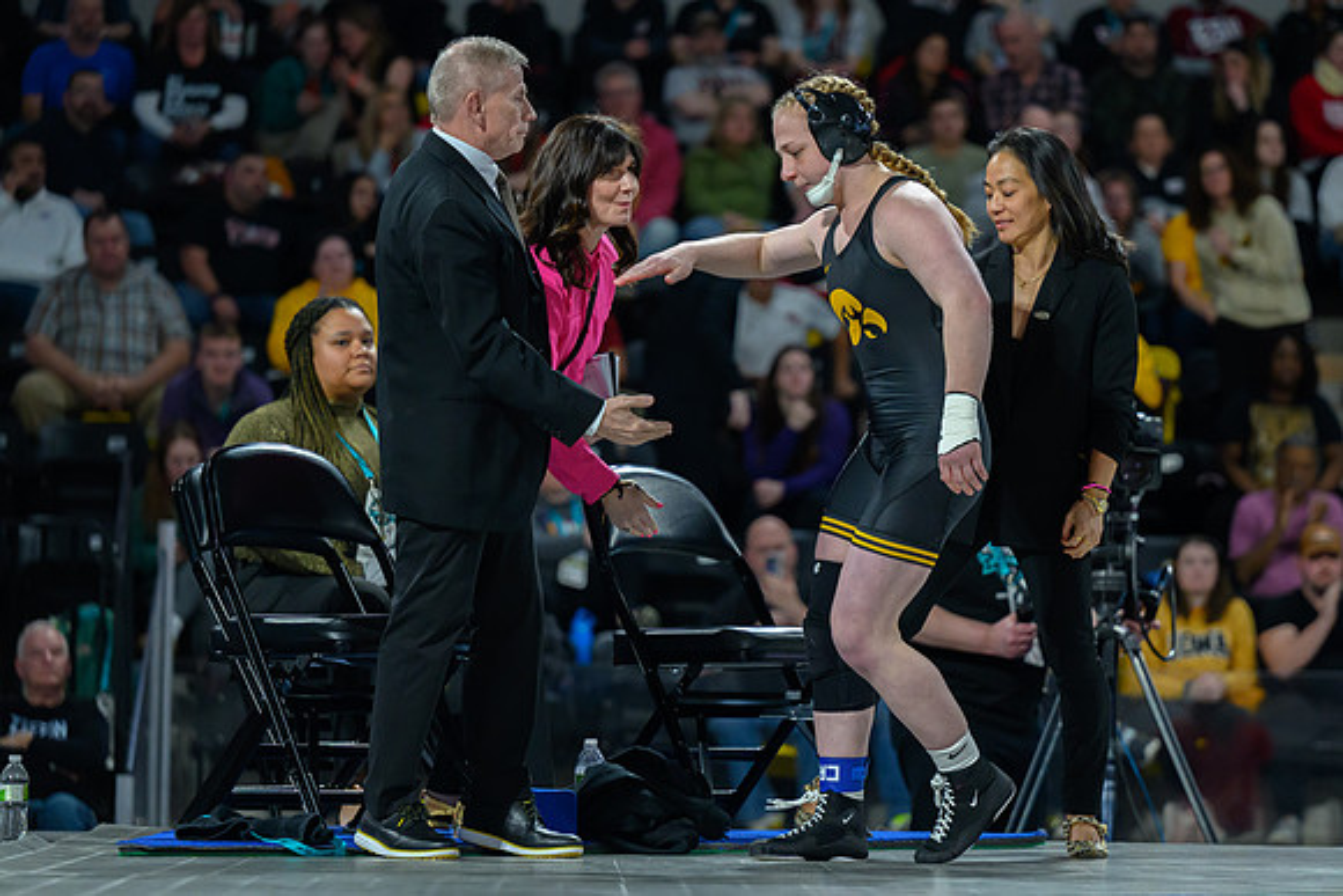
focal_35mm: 152
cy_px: 435
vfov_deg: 9.0
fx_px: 5682
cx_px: 815
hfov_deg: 13.5
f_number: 2.8
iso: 3200
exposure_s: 1/800
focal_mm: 125
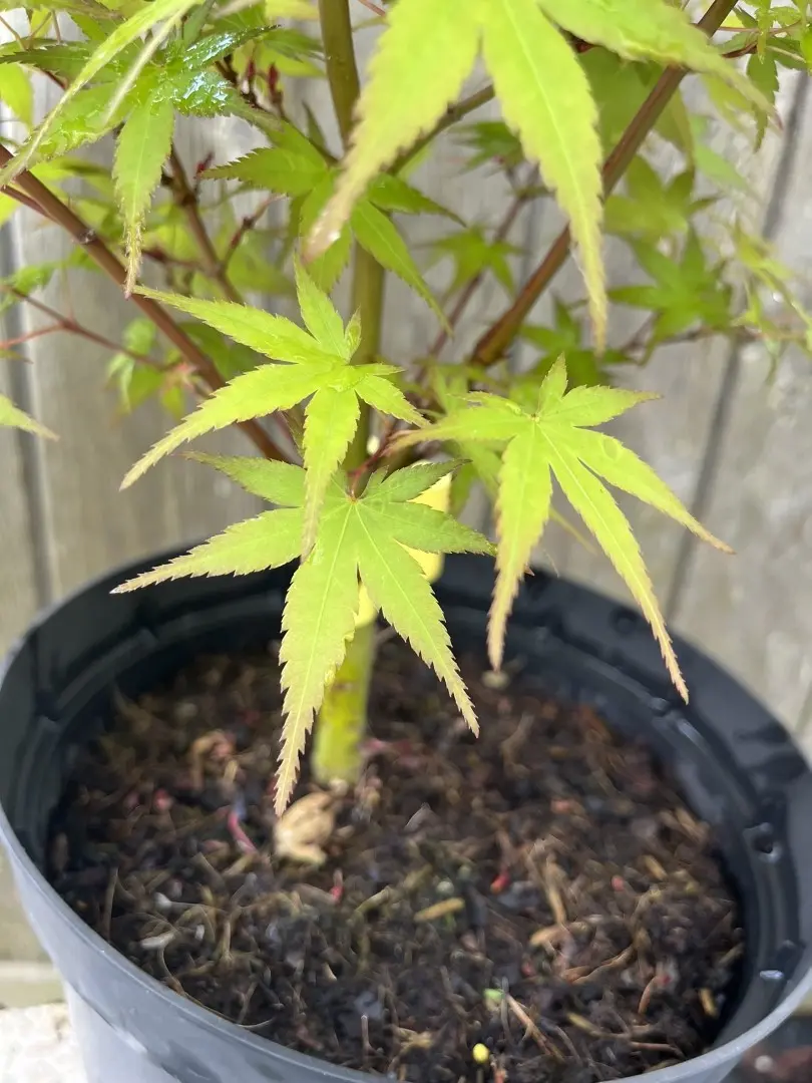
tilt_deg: -26.6
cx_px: 406
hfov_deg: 53.1
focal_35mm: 26
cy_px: 542
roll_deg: -6.0
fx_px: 813
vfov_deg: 67.3
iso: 80
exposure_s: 1/121
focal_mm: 5.1
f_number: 1.6
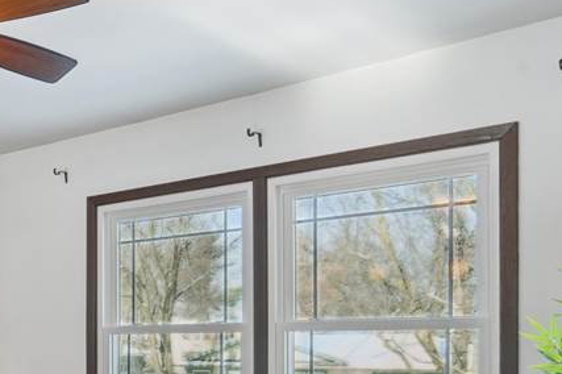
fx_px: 842
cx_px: -158
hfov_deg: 29.9
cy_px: 336
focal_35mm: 54
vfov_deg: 24.3
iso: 400
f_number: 9
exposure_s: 1/10
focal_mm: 18
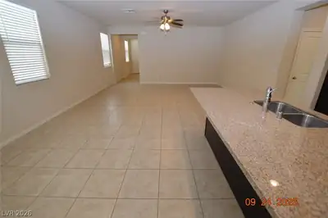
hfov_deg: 100.4
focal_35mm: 15
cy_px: 109
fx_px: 137
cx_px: 164
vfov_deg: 77.2
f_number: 4
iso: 400
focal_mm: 10
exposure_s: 1/60
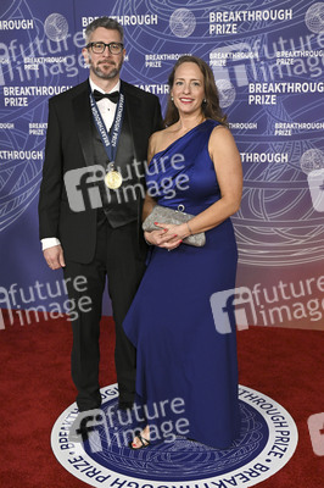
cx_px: 162
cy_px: 244
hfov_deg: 28.6
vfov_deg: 41.9
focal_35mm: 47
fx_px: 636
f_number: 4.5
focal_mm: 47
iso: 2000
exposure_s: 1/320
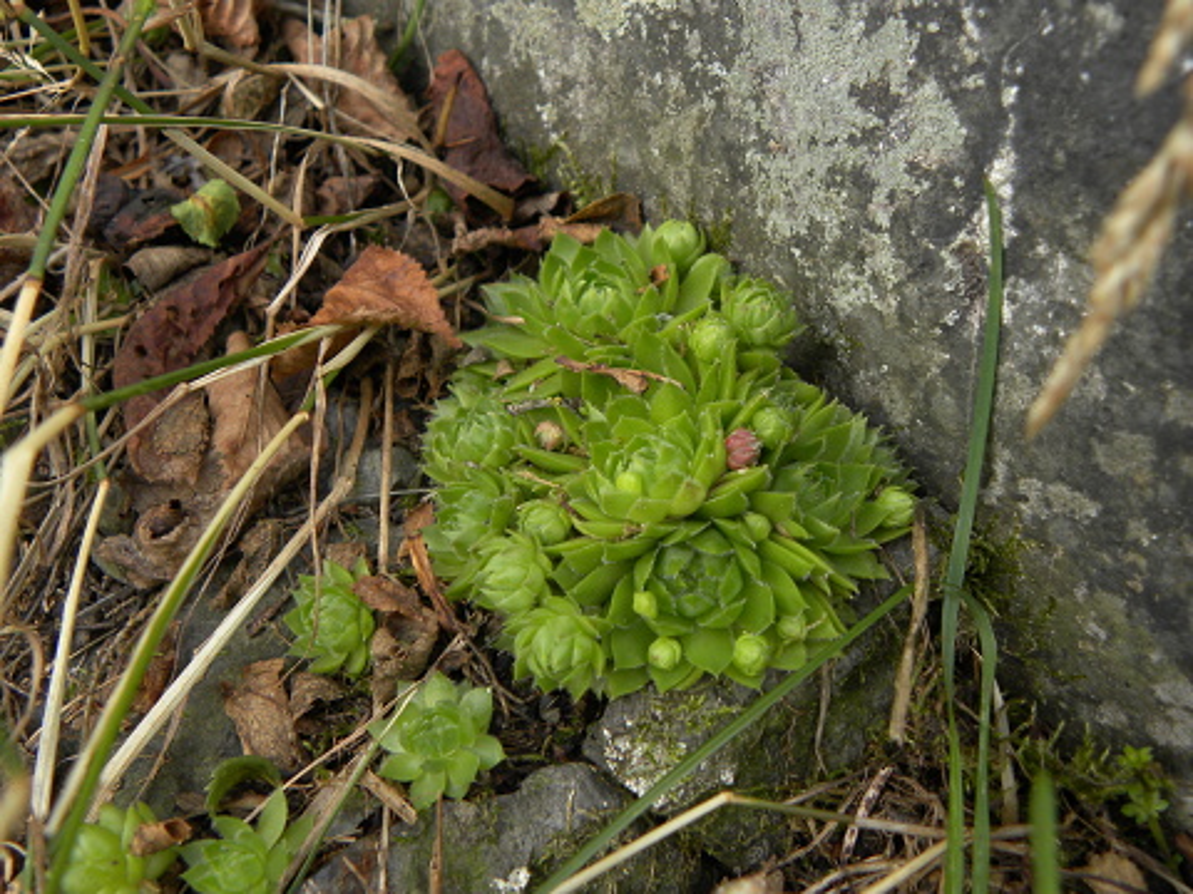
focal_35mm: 33
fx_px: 1137
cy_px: 447
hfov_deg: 55.4
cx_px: 596
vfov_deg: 42.9
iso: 64
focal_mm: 5.9
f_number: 2.8
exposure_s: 1/60
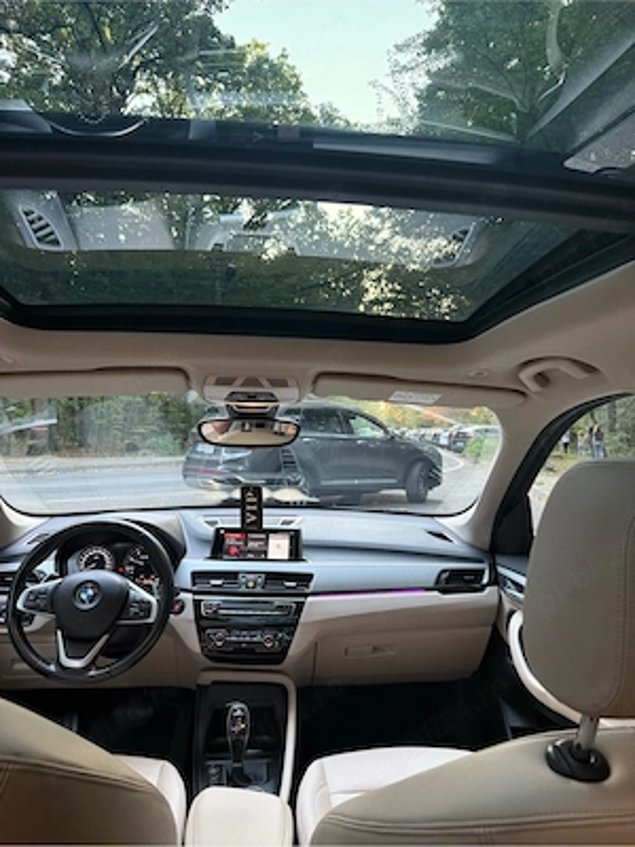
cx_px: 318
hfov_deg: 56.8
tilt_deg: +0.9
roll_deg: -0.6
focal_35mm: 24
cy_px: 424
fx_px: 587
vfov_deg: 71.6
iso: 320
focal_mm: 6.76
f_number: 1.78
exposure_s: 1/50
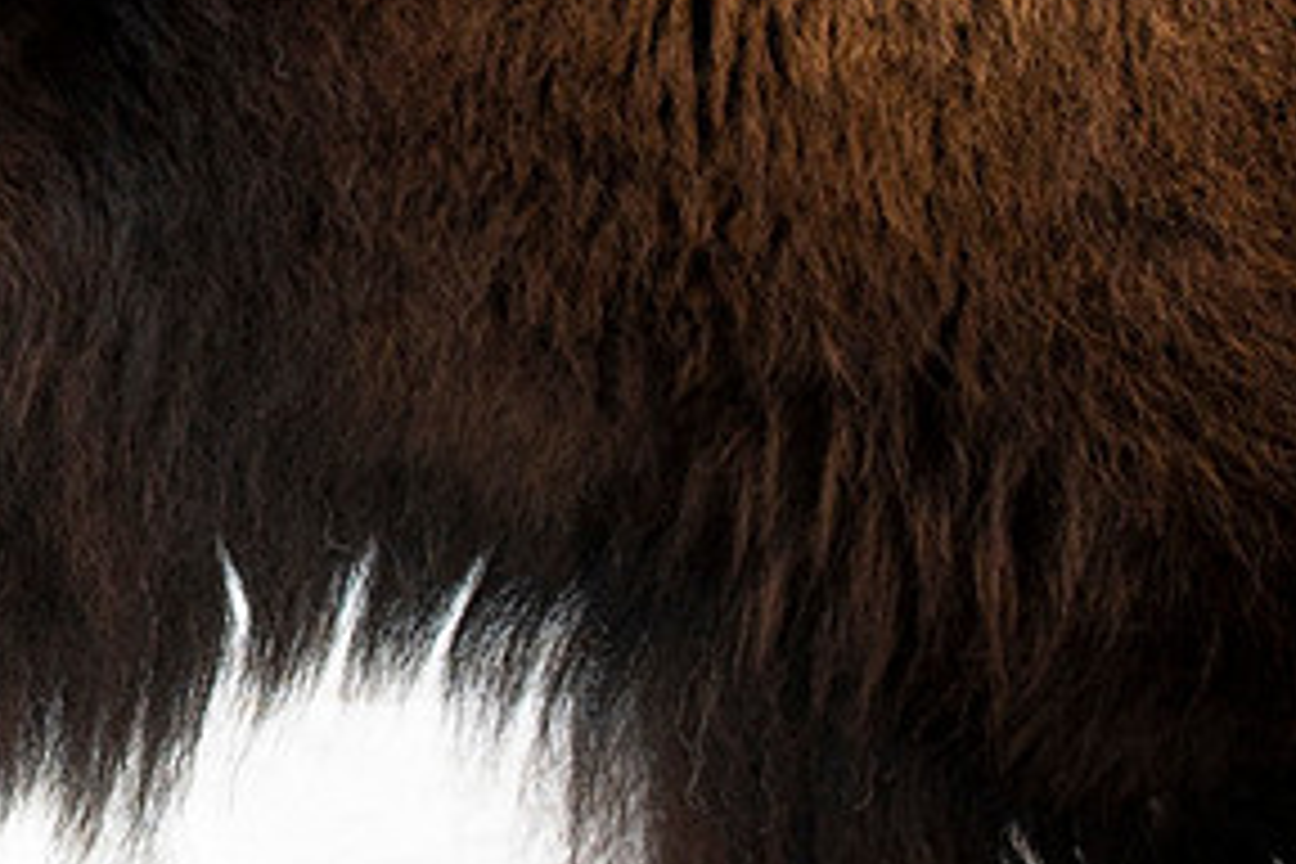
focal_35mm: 167
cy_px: -11
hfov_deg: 12.1
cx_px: -46
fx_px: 6012
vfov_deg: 8.2
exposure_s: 1/250
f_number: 5.6
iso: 800
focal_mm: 70
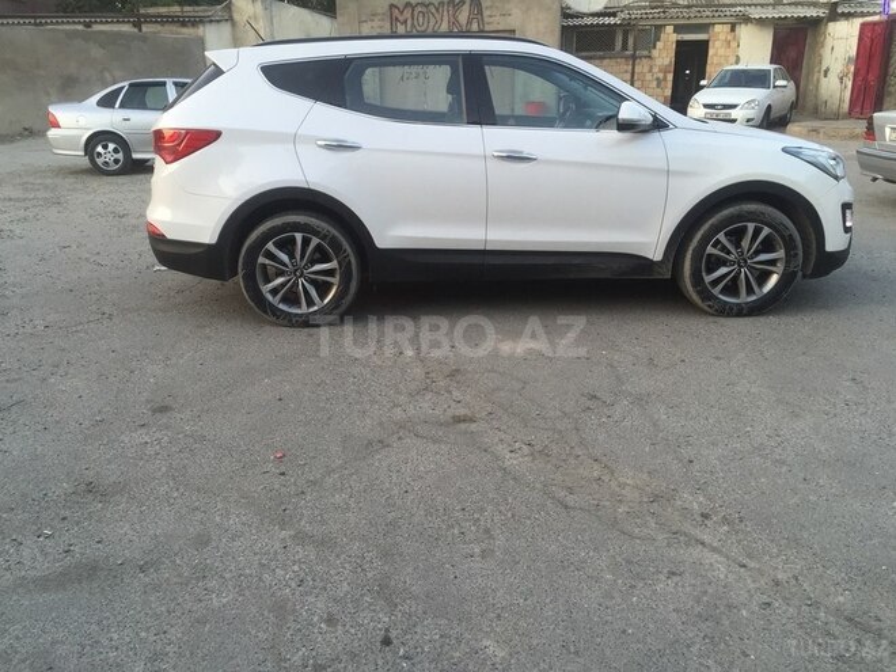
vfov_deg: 48.2
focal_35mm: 29
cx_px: 448
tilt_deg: -13.8
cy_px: 336
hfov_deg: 61.7
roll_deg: +1.1
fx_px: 751
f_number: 2.2
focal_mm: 4.15
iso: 50
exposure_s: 1/100
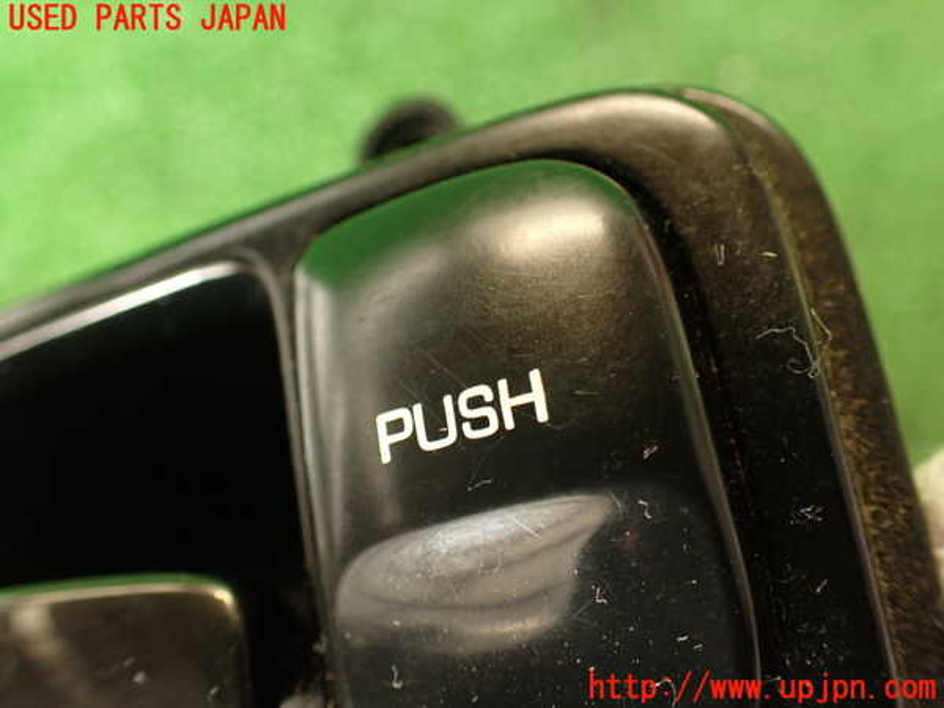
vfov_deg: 44.2
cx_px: 472
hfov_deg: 56.8
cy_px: 354
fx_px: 873
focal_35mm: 32
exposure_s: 1/30
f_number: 2.4
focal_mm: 5.79
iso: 250
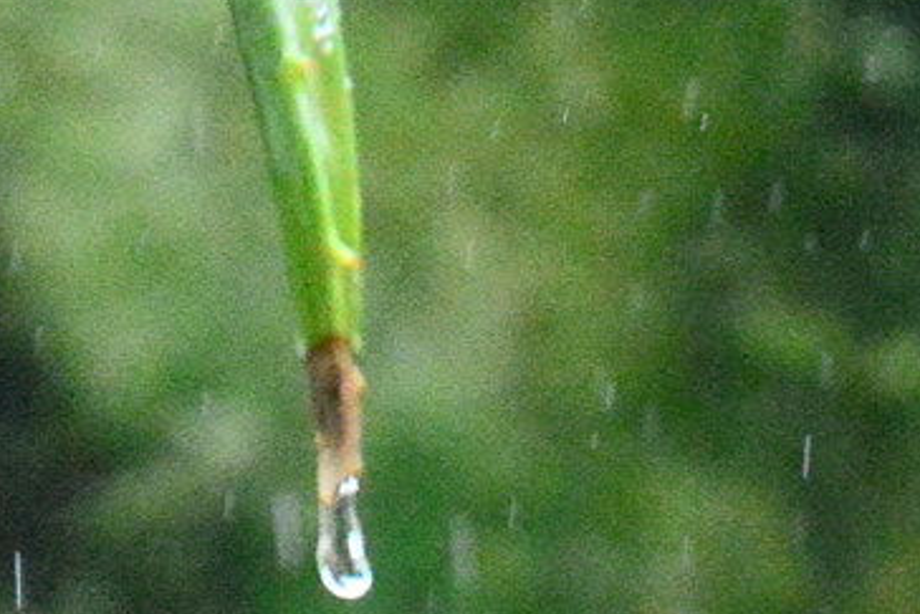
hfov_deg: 2.3
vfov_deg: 1.6
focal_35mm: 886
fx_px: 22645
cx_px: 457
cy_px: 1310
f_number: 5.6
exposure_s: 1/400
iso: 6400
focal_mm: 105
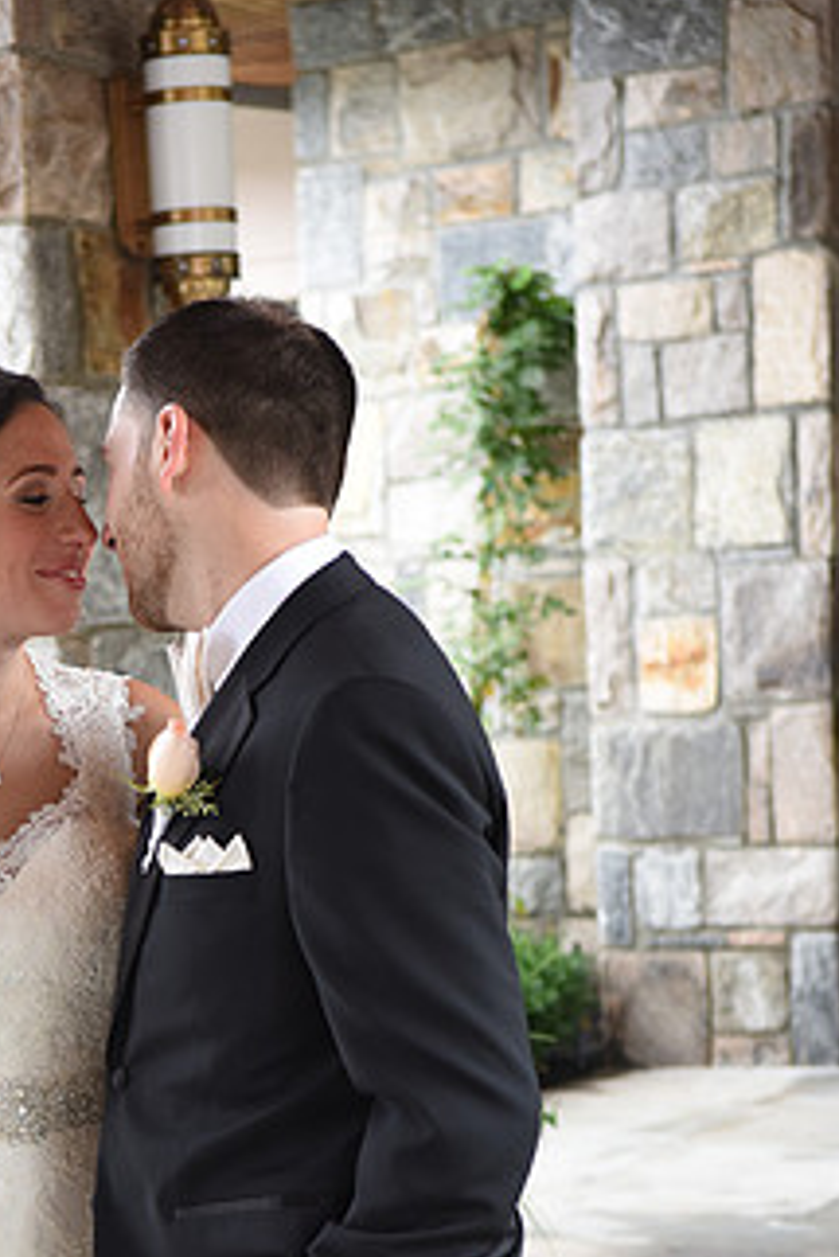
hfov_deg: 13.7
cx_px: 135
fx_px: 3457
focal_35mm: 99
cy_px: 1046
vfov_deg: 20.3
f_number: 4.5
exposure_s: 1/200
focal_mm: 55
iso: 1000
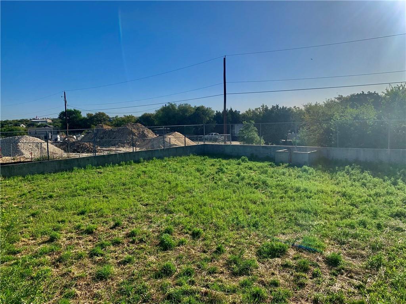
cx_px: 203
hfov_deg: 67.3
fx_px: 305
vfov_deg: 53.1
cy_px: 152
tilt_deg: -5.5
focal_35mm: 26
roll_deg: +1.6
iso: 25
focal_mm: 4.25
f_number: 1.8
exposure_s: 1/3289
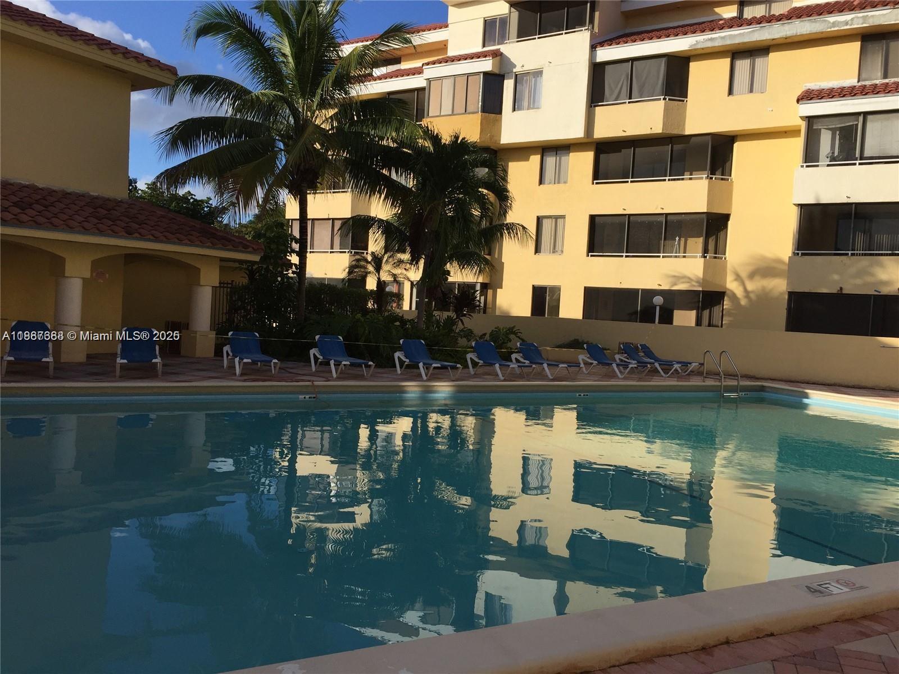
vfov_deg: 48.2
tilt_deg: -2.8
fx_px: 753
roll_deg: -2.5
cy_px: 337
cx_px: 450
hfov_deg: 61.7
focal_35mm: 29
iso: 32
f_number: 2.2
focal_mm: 4.15
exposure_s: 1/2083
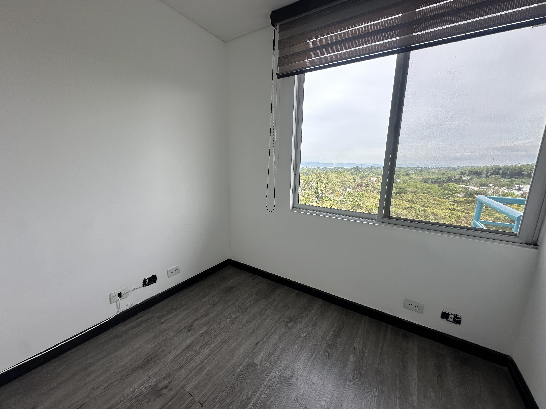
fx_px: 221
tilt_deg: -9.8
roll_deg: -1.7
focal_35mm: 14
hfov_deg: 102.1
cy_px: 204
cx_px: 273
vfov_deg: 85.7
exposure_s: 1/315
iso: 40
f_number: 2.2
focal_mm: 2.22
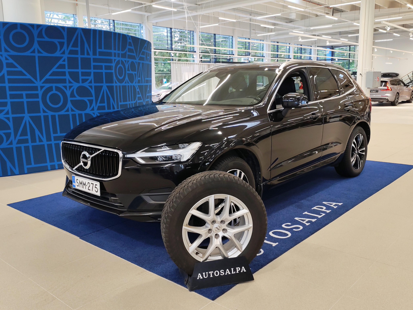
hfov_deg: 55.4
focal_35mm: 33
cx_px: 206
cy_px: 155
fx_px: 394
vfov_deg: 42.9
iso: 320
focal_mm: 6.12
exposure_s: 1/100
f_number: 1.9
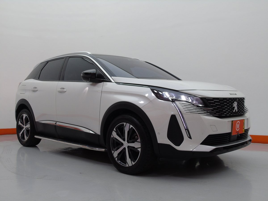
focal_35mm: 34
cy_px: 100
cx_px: 134
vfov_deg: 41.8
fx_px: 263
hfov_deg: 54.0
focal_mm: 6.1
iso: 80
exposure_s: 1/30
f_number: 3.8
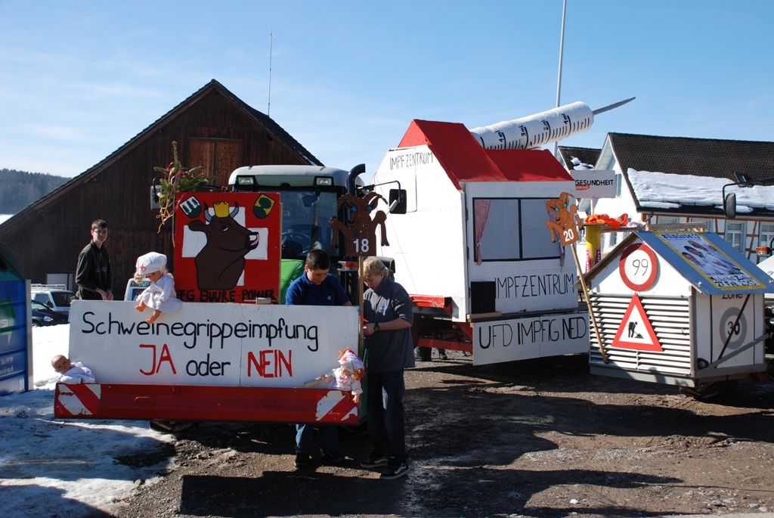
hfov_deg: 42.3
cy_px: 259
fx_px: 1001
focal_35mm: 46
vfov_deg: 29.0
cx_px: 387
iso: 100
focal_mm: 31
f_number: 8
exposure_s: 1/250
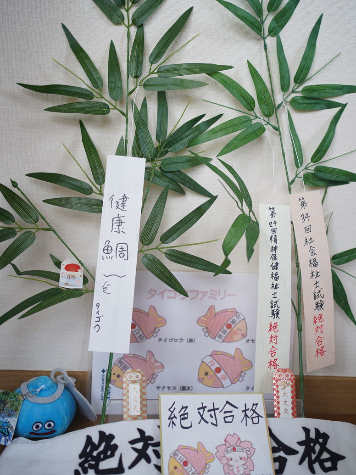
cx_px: 173
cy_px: 218
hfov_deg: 36.8
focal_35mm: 39
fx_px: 535
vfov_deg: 47.8
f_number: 2.5
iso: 100
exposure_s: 1/25
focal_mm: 35
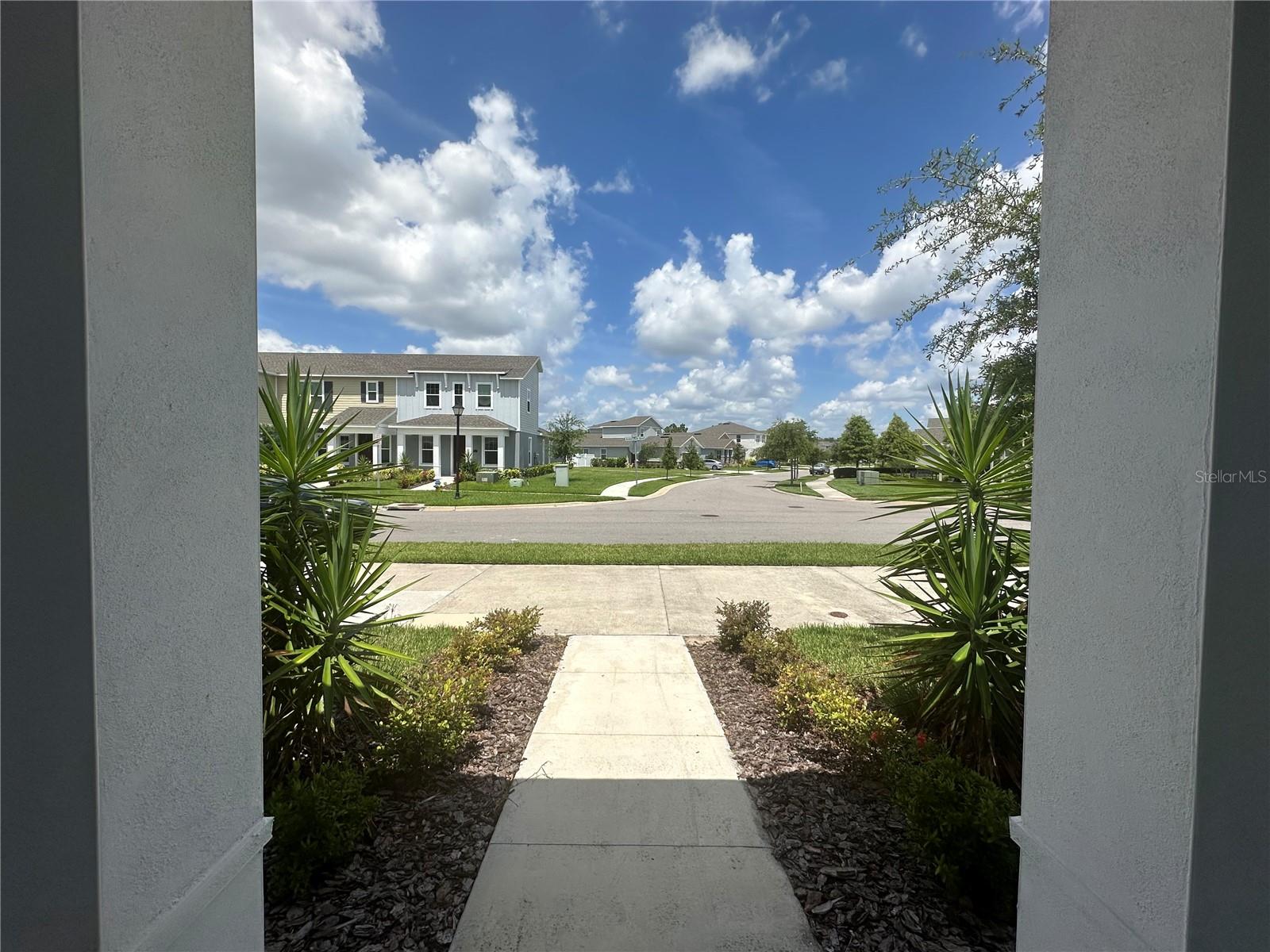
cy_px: 476
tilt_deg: -1.9
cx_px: 635
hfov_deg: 102.1
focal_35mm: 14
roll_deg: -0.4
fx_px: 514
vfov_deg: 85.7
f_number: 2.2
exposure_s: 1/4000
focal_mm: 2.22
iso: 50
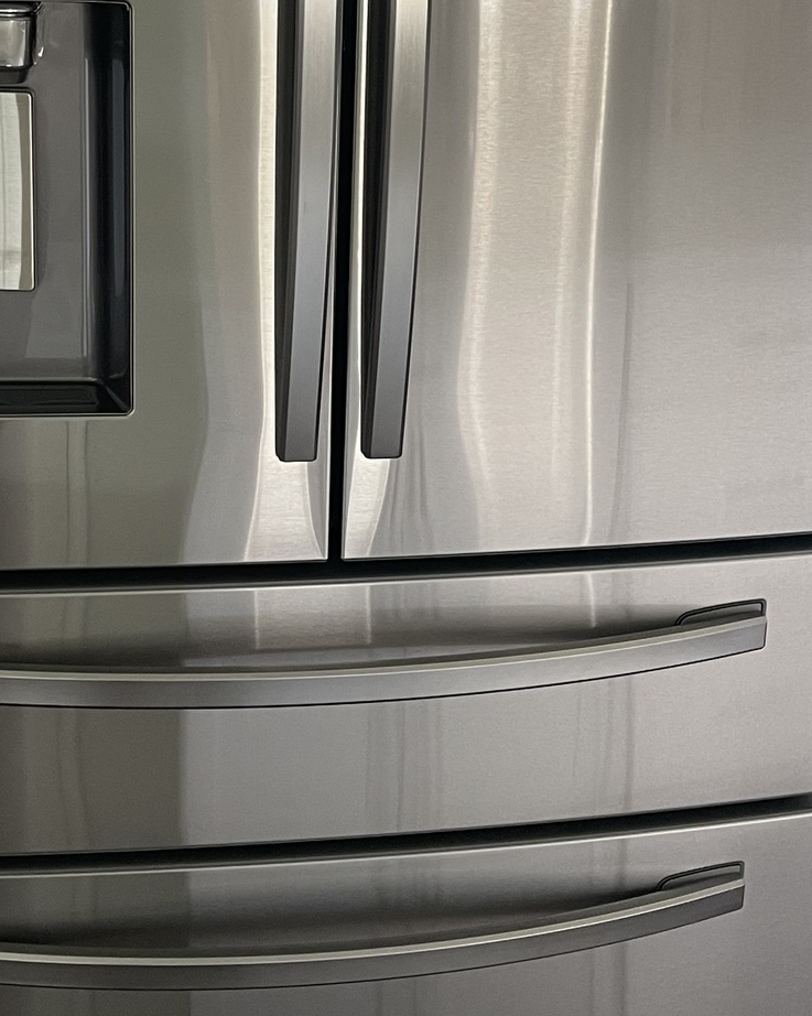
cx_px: 296
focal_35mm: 61
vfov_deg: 30.6
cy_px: 303
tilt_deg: -15.5
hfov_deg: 24.9
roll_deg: -1.4
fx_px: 1833
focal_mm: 5.1
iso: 250
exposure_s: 1/60
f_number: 1.6
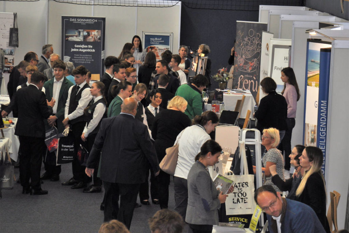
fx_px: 1236
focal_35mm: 128
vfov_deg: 10.8
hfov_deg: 16.1
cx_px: 174
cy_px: 116
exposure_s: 1/60
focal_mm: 85
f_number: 5.6
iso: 400
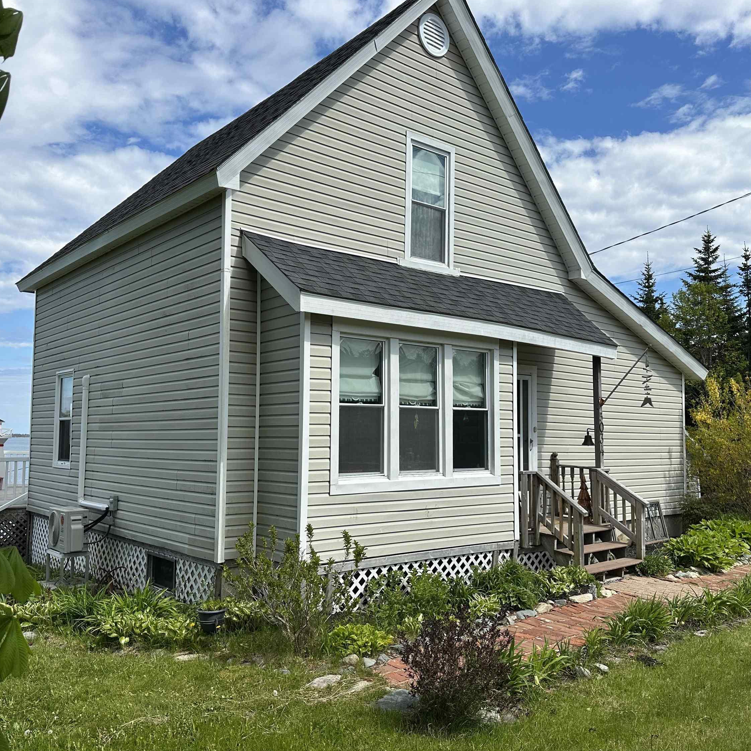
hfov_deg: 55.6
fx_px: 712
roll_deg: -0.4
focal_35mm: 29
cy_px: 380
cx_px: 375
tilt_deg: +4.5
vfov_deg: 55.6
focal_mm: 6.86
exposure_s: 1/5525
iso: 80
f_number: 1.78
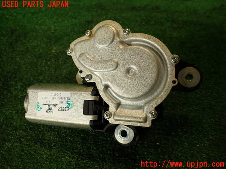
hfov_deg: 69.4
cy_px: 84
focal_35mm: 25
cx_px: 113
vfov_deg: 54.9
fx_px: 163
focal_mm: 4.5
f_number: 2
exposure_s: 1/80
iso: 100
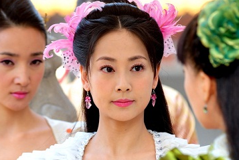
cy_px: 94
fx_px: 2230
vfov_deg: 4.1
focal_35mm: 336
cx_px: 118
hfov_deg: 6.1
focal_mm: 200
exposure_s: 1/125
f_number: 5.6
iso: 200
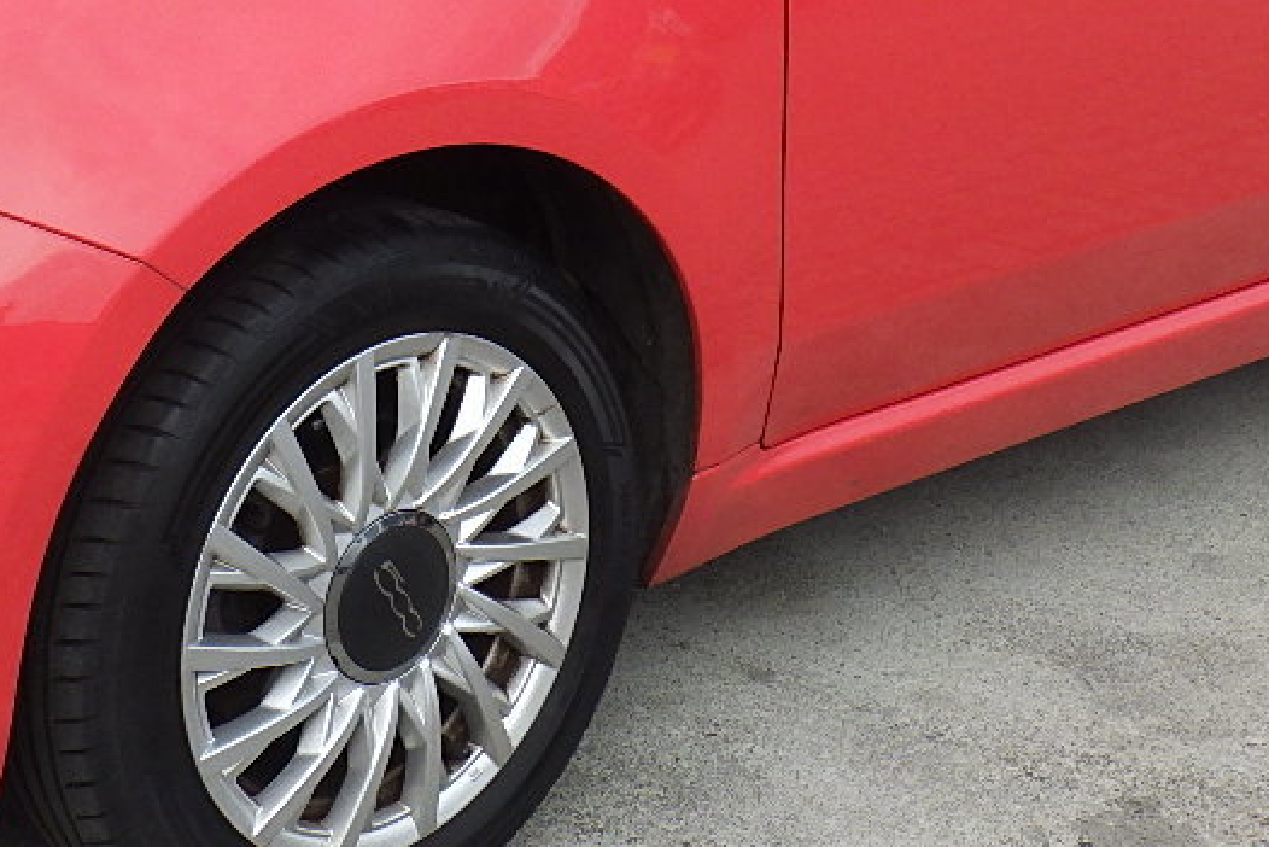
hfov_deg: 23.5
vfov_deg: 15.5
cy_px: -60
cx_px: 410
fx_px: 3032
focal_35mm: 86
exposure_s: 1/250
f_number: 4.6
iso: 125
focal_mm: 6.1
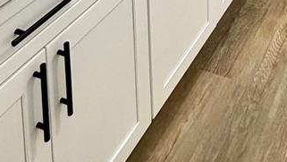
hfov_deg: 33.5
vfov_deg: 13.9
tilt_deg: -6.1
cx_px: 285
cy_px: -239
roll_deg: -1.3
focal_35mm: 57
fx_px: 434
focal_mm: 2.22
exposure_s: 1/120
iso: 200
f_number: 2.2
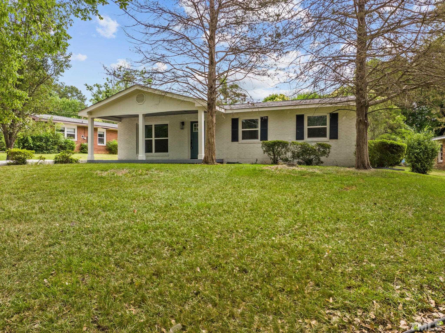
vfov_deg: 56.8
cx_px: 222
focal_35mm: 24
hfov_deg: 71.6
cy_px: 166
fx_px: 308
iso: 270
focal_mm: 12.29
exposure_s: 1/50
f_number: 2.8
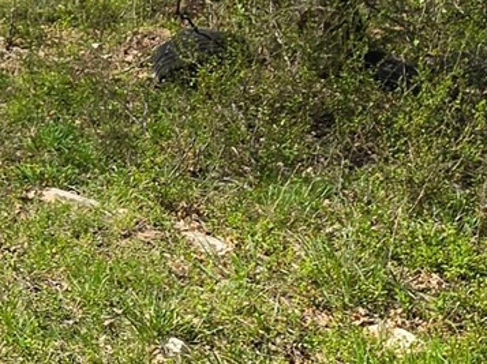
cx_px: -338
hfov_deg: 21.0
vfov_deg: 19.6
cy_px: -83
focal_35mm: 70
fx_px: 984
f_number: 1.9
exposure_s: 1/1339
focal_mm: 2.2
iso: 32
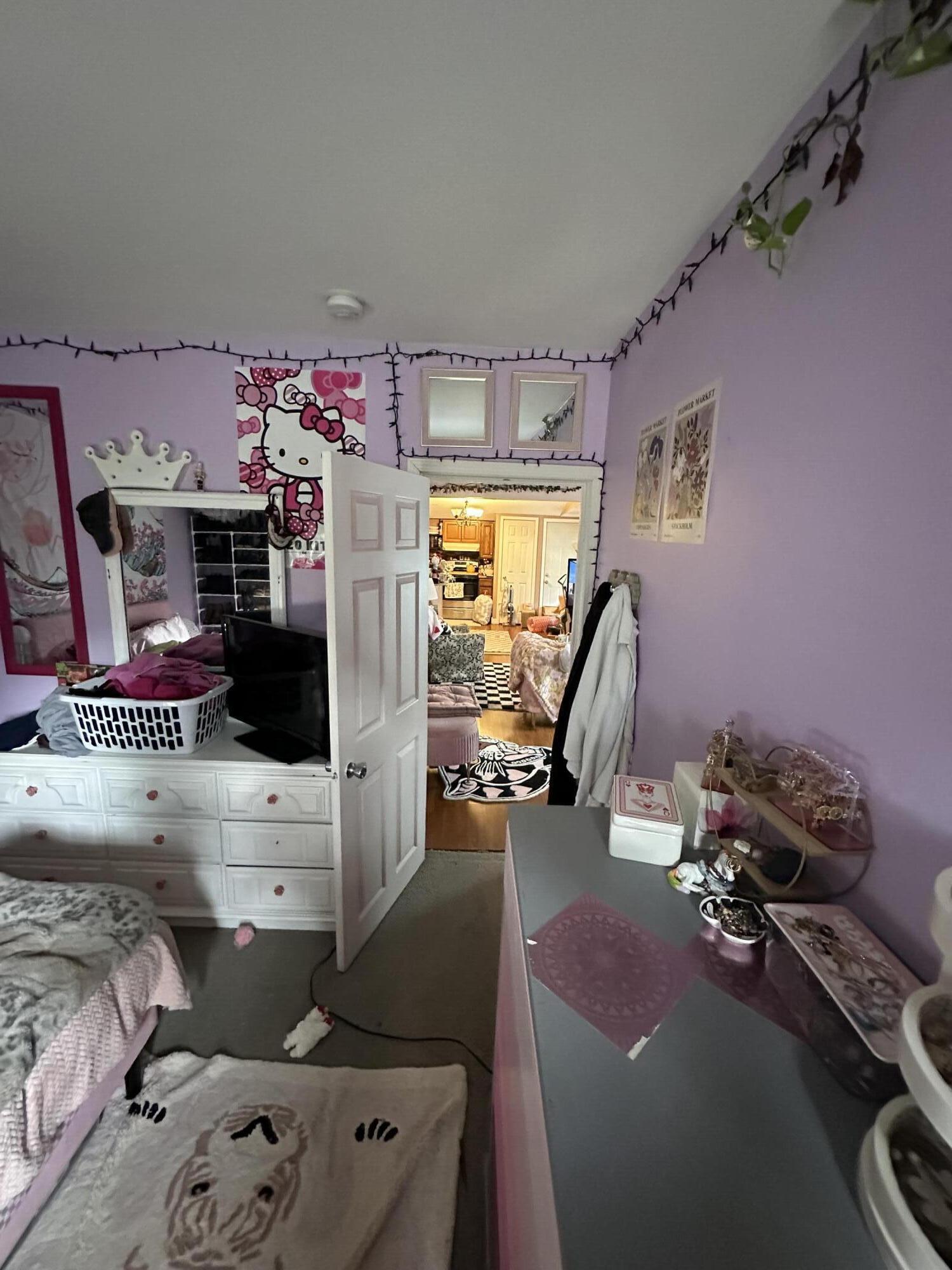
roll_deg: -2.7
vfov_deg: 102.1
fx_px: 513
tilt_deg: -11.2
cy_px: 635
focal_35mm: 14
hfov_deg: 85.7
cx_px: 476
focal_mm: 2.22
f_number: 2.2
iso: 1000
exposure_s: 1/60
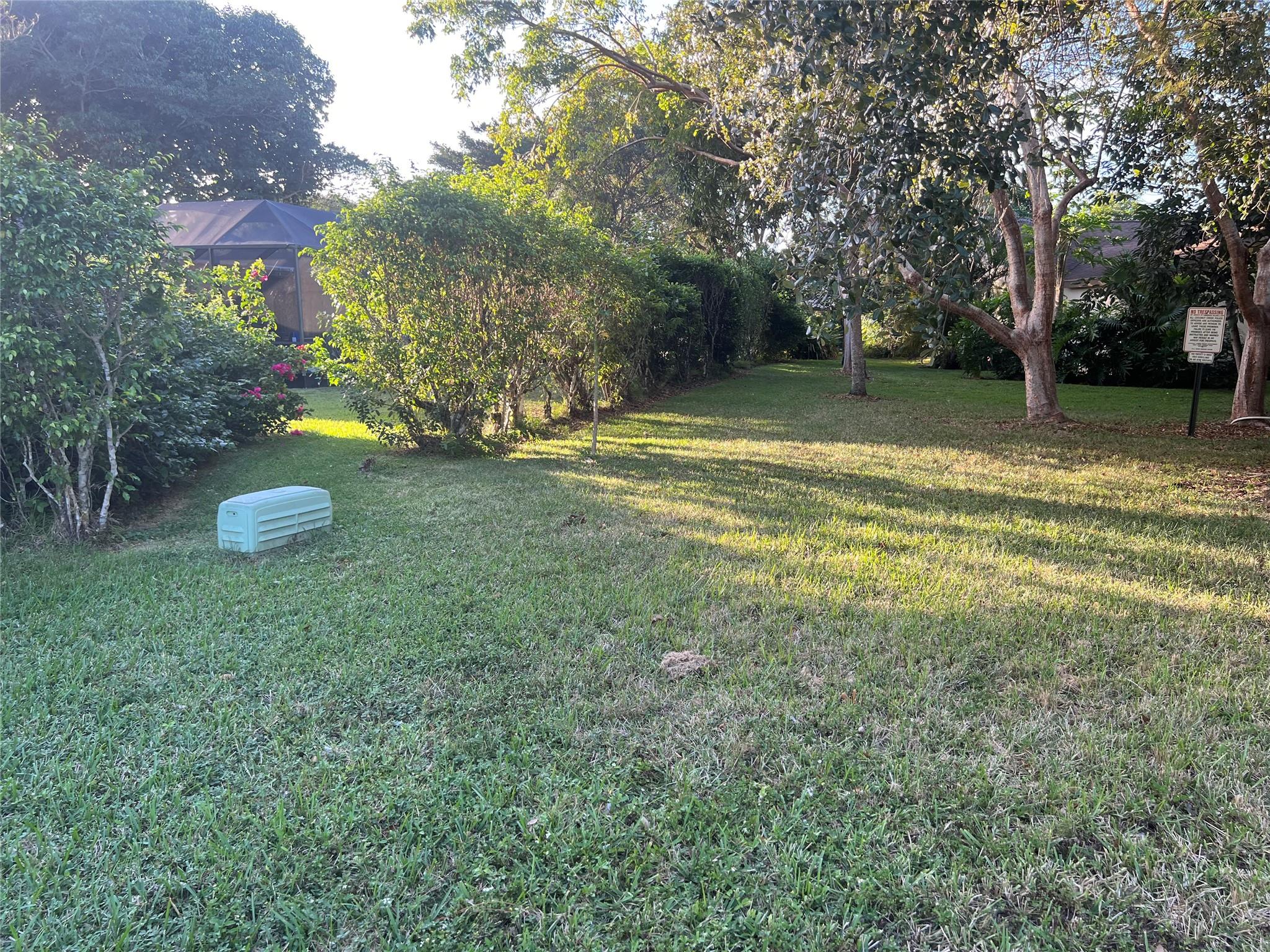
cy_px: 476
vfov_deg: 53.1
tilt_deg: -8.2
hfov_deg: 67.3
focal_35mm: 26
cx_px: 635
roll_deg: -1.5
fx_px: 954
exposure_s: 1/229
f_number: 1.5
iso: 50
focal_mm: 5.7
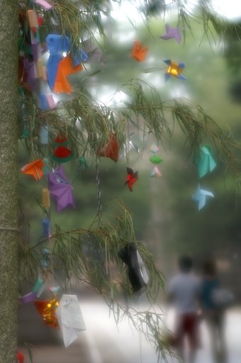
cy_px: 182
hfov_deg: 9.1
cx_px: 120
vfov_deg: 13.7
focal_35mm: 150
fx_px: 1510
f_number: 2.8
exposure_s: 1/40
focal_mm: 100
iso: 200
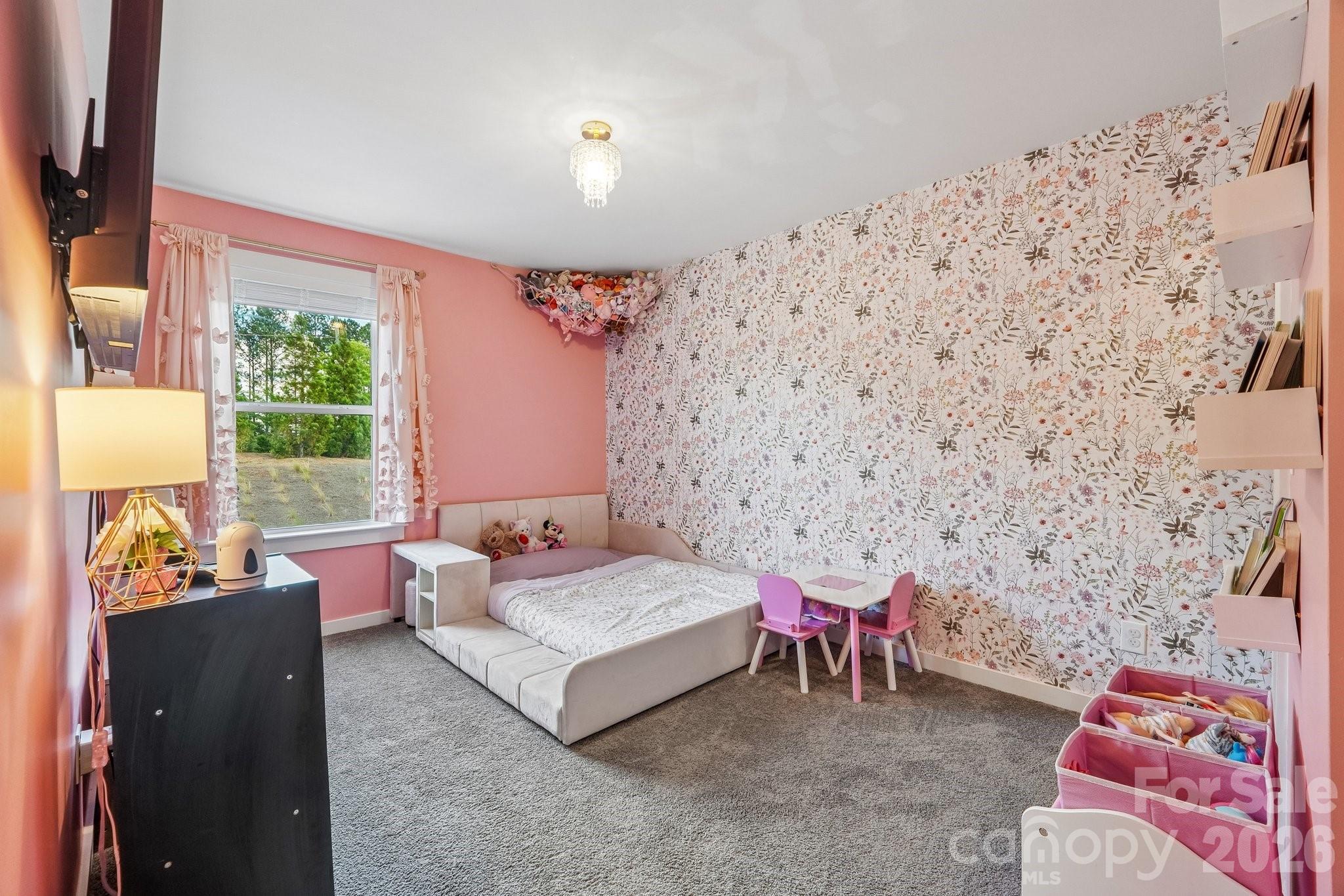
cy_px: 448
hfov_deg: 100.4
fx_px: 560
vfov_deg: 77.3
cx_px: 672
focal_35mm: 15
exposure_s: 1/8
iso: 400
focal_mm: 10
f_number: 8
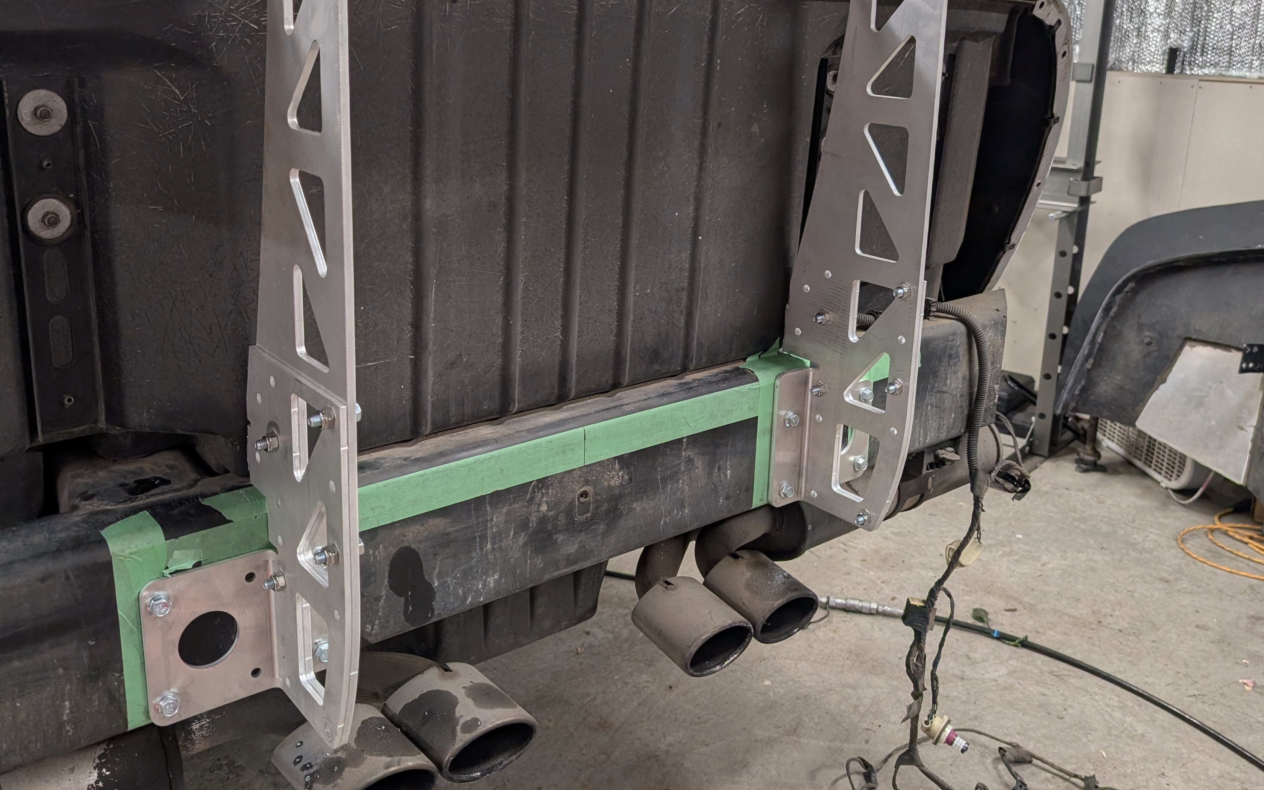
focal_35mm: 31
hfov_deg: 61.1
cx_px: 570
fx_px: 1068
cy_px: 292
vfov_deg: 40.3
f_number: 1.68
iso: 103
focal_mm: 6.9
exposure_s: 1/60
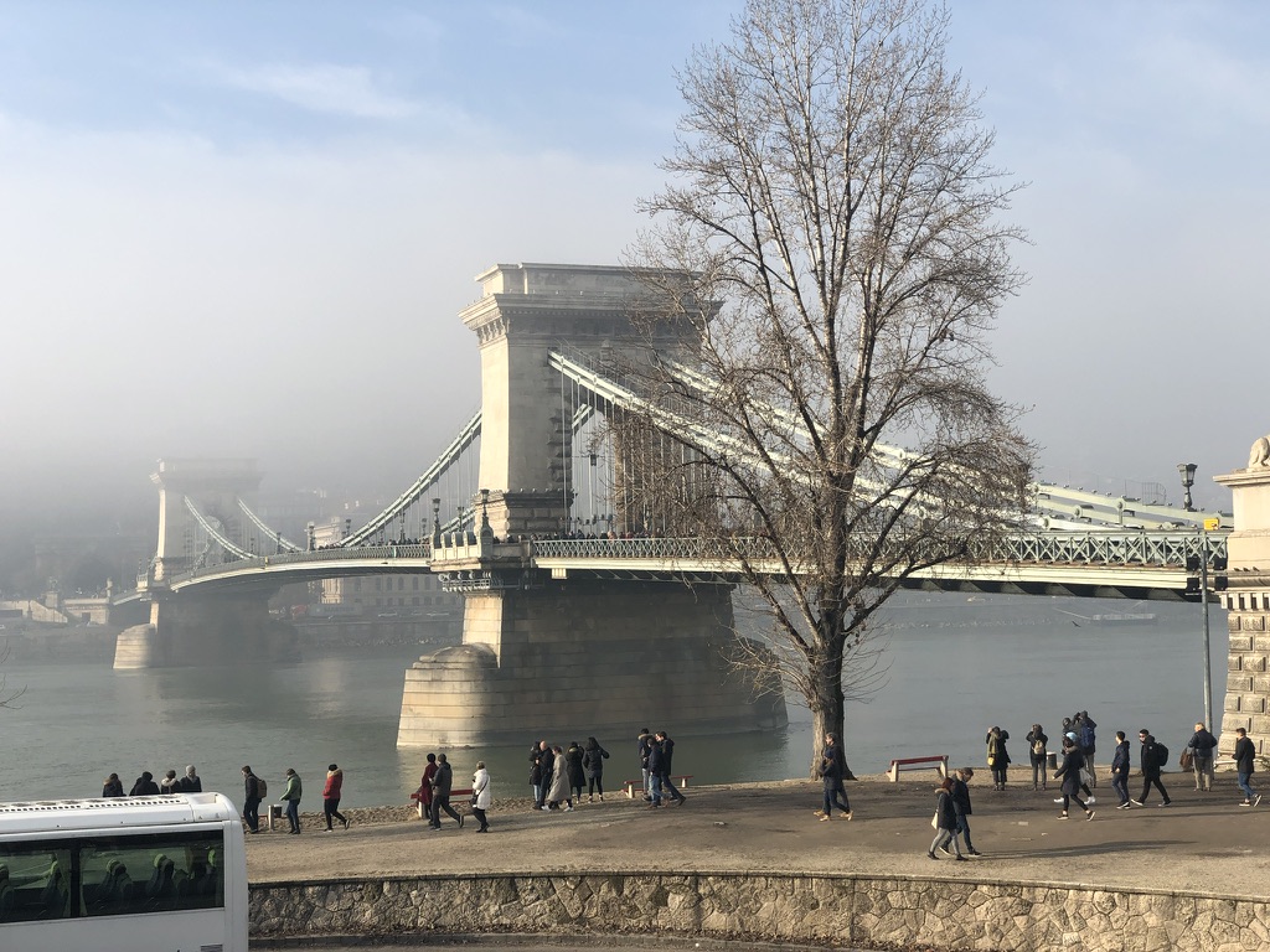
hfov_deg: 36.8
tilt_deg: +3.3
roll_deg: +1.5
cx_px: 635
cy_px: 476
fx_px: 1908
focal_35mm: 52
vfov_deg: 28.0
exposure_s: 1/991
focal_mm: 6
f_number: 2.4
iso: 16
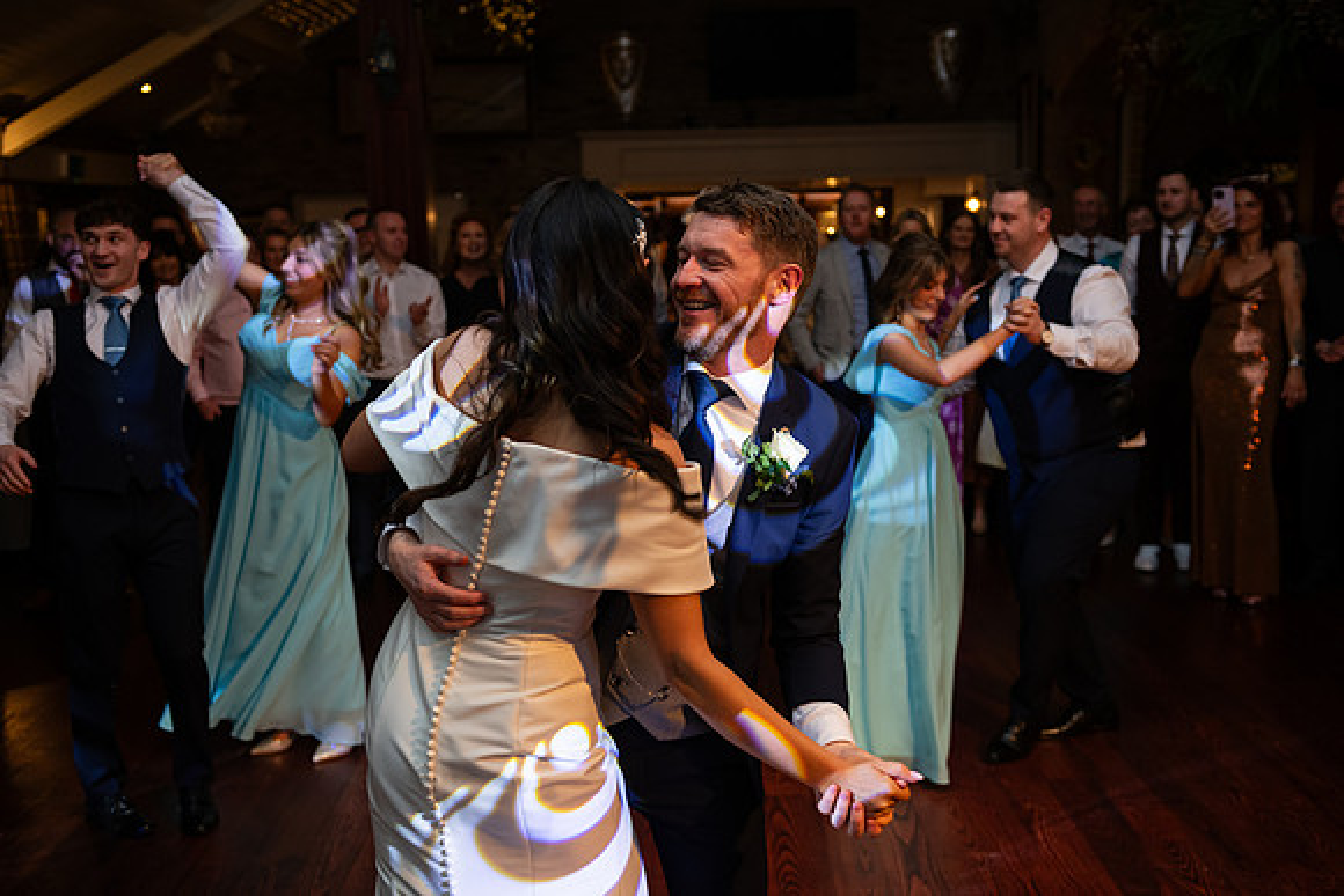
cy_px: 448
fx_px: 1568
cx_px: 672
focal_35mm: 42
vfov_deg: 31.9
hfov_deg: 46.4
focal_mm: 42
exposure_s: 1/160
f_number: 3.5
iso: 640
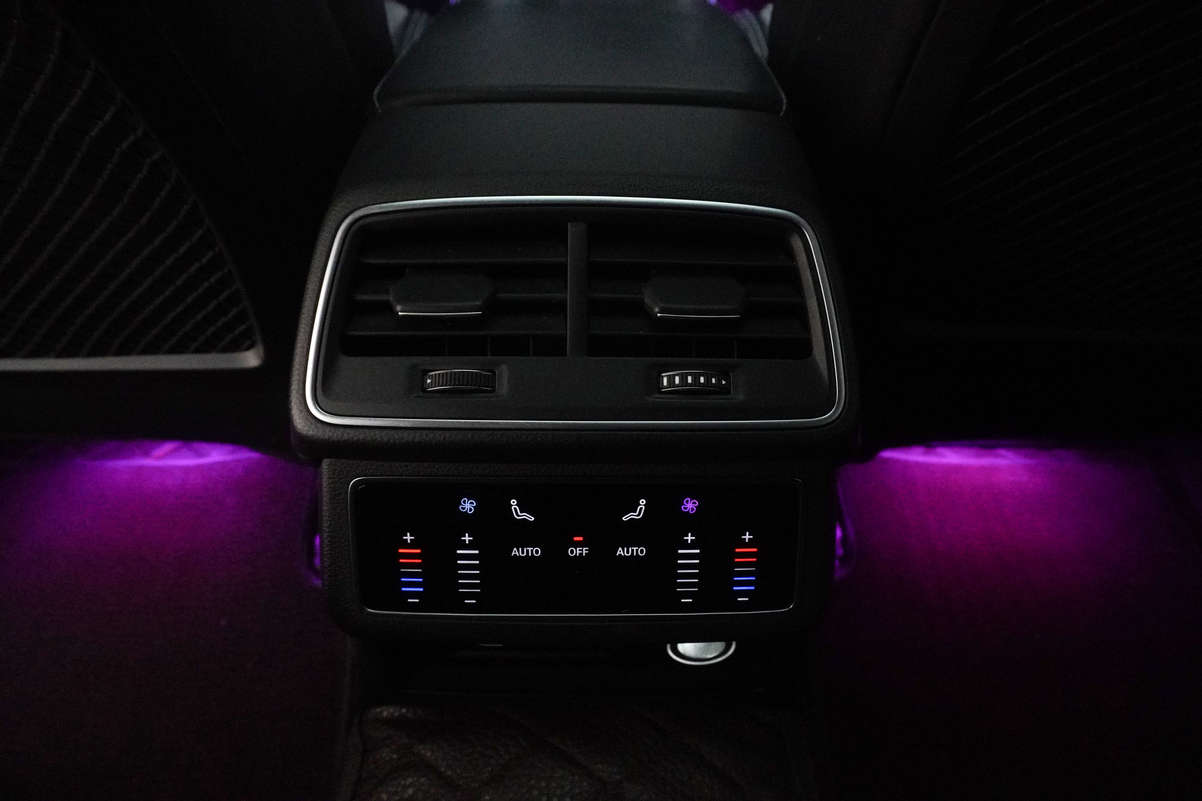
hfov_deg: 73.7
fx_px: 801
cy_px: 400
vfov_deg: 53.1
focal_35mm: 24
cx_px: 601
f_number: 6.3
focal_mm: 16
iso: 6400
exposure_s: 1/100
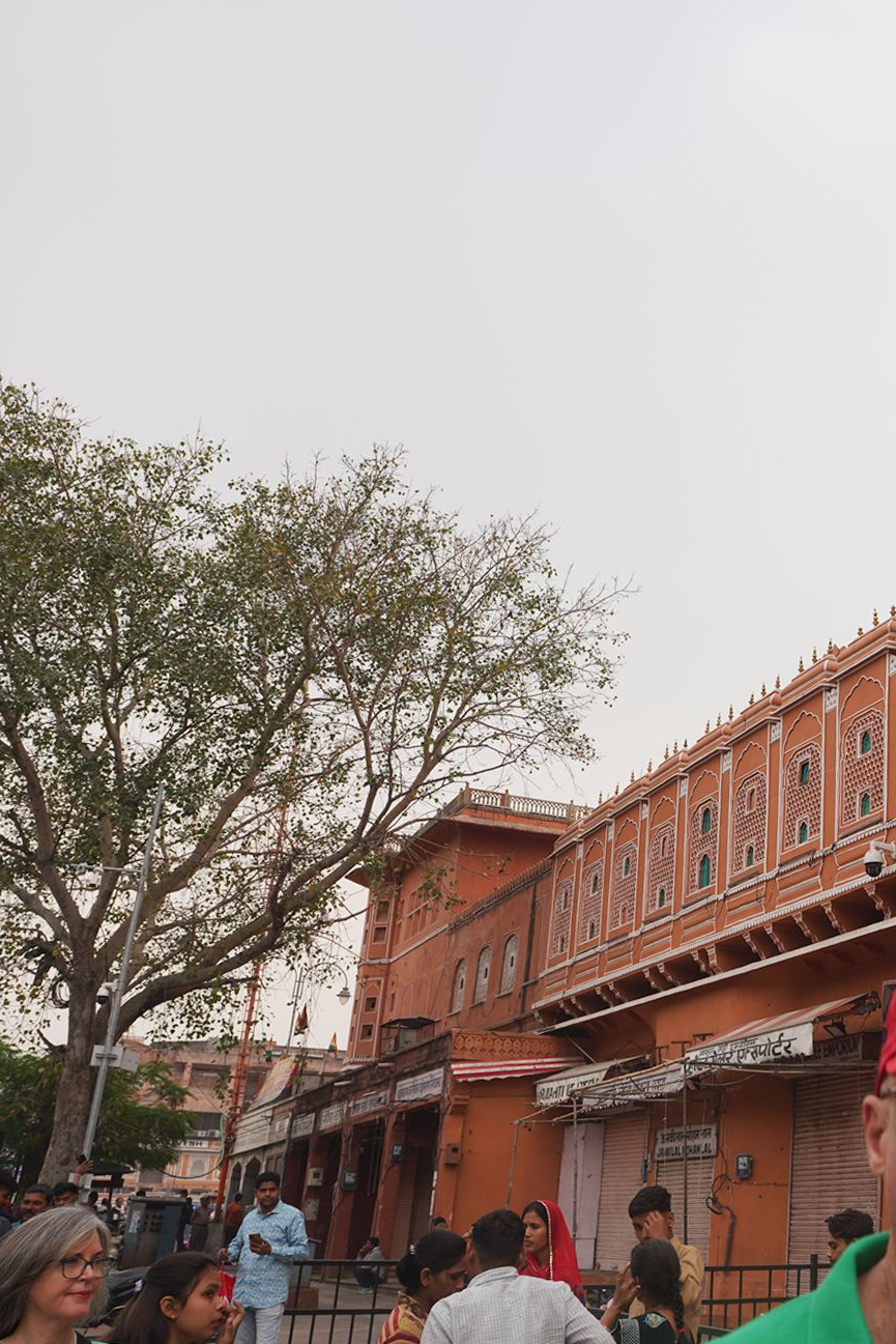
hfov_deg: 32.4
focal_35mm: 37
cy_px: 680
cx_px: 941
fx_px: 1381
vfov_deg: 51.9
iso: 100
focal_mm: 24
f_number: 7.1
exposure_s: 1/100
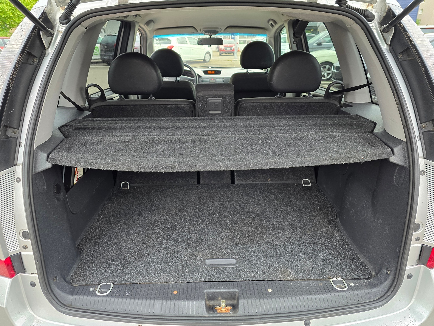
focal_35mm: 23
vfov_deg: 58.9
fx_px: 288
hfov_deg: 73.9
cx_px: 217
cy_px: 163
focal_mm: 6.3
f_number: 1.7
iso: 125
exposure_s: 1/100
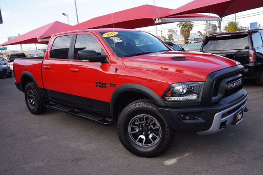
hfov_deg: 62.0
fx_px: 219
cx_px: 132
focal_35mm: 30
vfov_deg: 43.6
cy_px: 88
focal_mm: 20
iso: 100
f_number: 5.6
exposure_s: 1/80
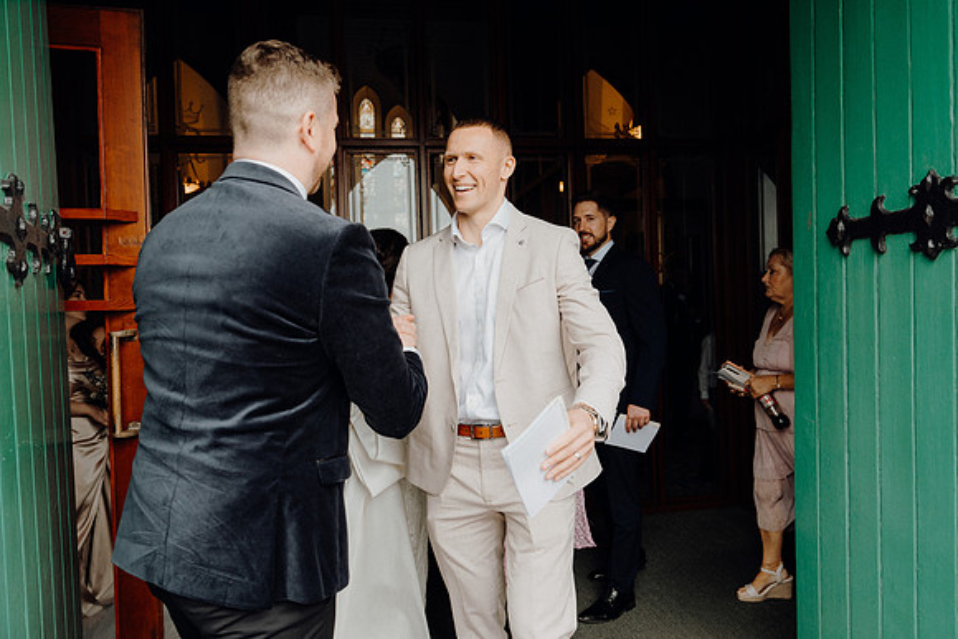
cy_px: 320
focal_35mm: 26
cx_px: 479
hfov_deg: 69.4
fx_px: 692
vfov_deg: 49.6
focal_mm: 26
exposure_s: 1/200
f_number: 3.5
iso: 320
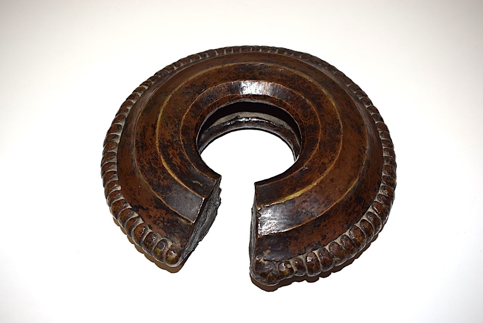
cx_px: 242
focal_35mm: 36
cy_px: 162
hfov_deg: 53.1
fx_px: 483
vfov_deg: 36.9
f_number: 5.6
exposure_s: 1/125
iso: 250
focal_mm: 24
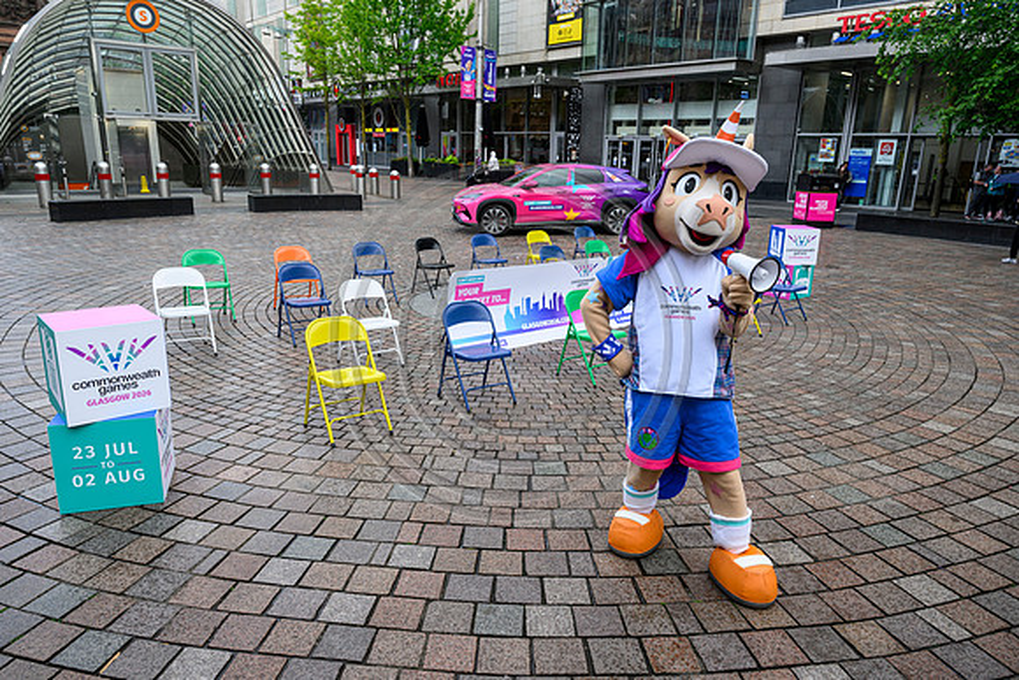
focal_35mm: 24
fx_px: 679
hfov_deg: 73.7
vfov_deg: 53.2
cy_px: 340
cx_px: 510
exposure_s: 1/320
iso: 500
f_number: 5.6
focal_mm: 24
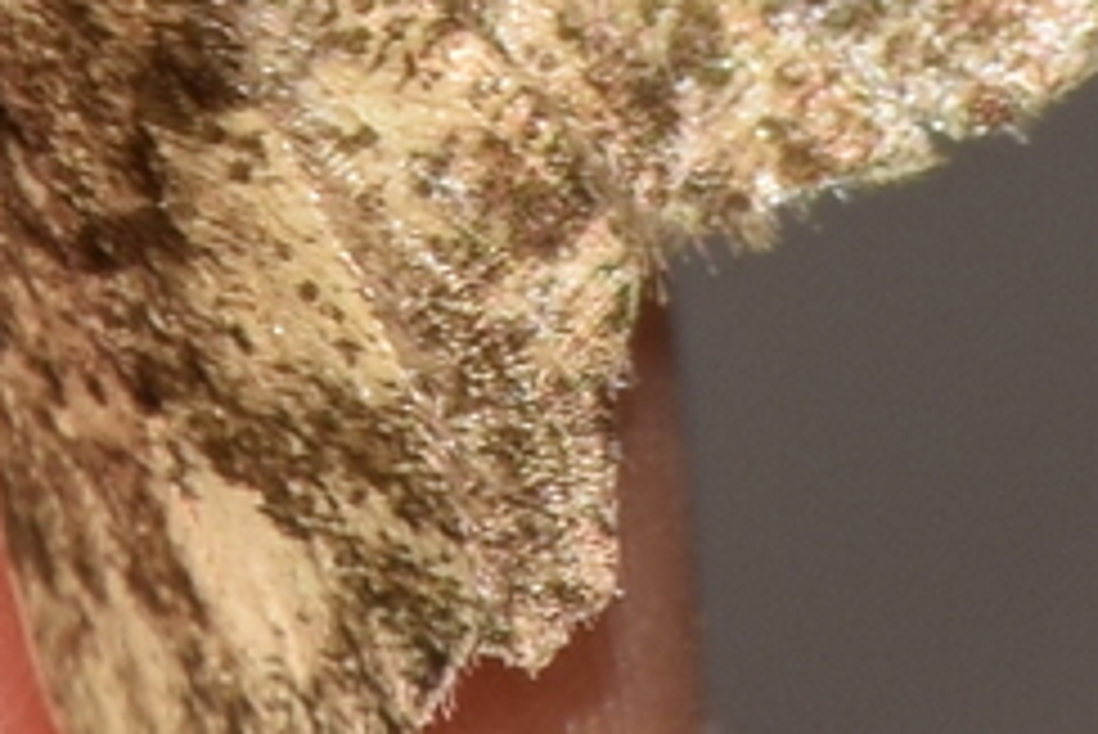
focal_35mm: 826
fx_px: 25207
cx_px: 418
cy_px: -486
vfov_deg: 1.7
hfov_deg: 2.5
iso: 100
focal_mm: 140
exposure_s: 1/160
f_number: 13
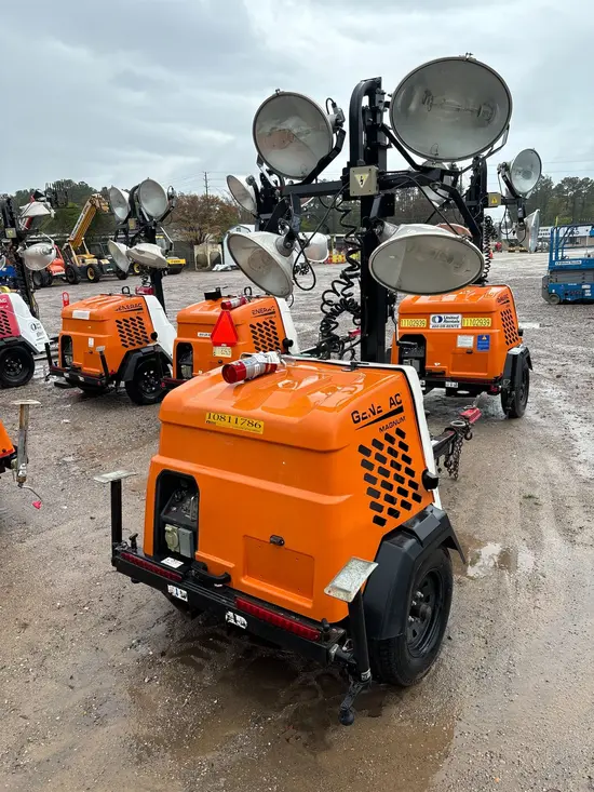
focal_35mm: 26
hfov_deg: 53.1
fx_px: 595
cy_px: 396
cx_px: 297
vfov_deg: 67.3
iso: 50
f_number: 1.6
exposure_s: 1/121
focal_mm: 5.96
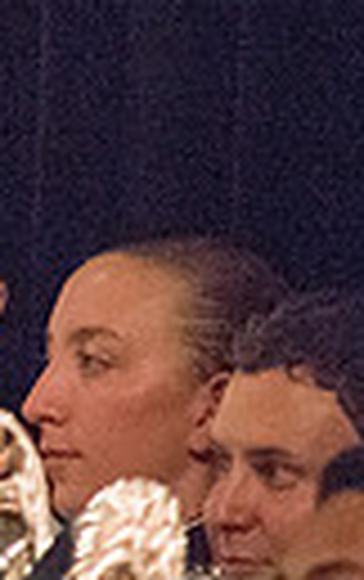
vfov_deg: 0.8
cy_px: -106
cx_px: -634
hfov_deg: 0.5
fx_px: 43345
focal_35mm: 2740
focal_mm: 600
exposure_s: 1/320
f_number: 5.6
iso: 4000
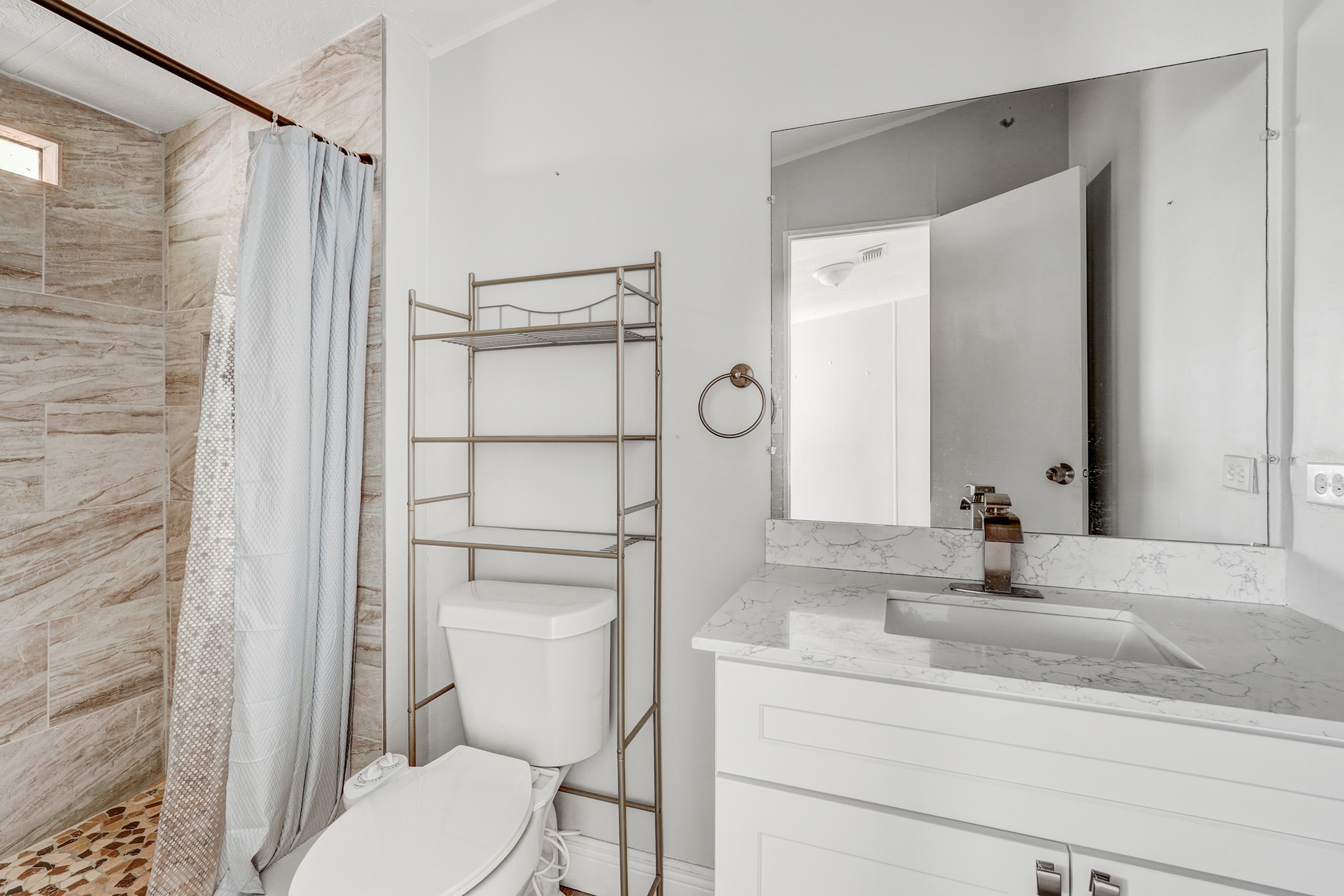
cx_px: 672
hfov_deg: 96.7
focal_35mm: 16
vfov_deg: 73.8
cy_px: 448
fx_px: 597
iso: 400
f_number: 8
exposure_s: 1/2.5
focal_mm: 16
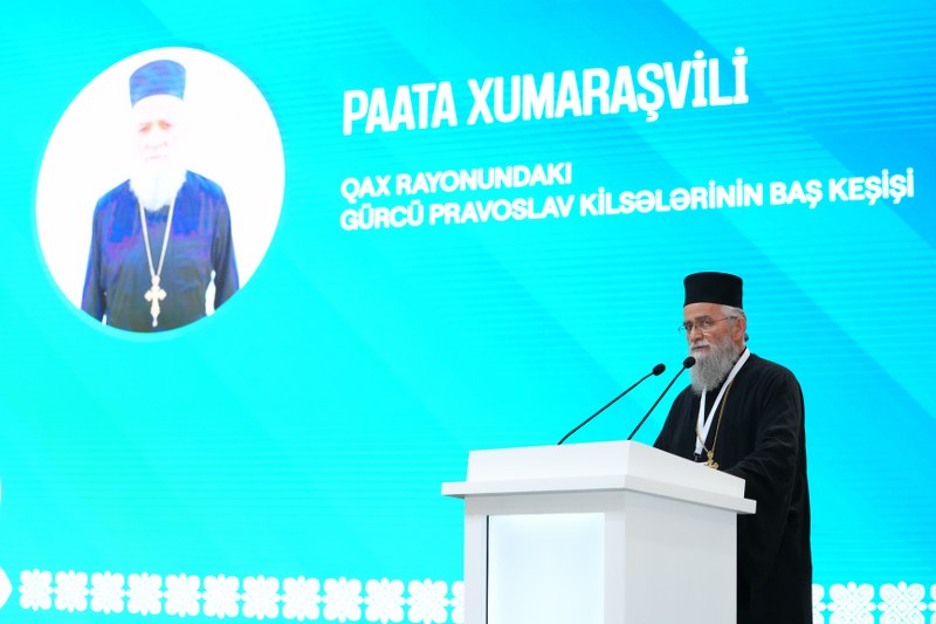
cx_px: 468
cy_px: 312
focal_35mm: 70
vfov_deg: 19.4
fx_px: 1820
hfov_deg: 28.8
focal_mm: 70
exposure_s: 1/200
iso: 4000
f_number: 4
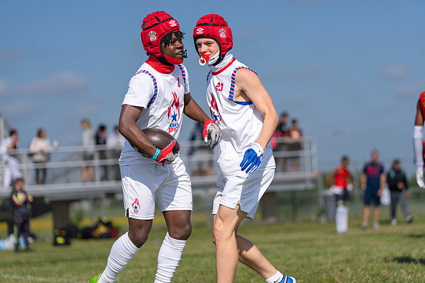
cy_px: 142
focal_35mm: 122
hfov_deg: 16.8
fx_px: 1441
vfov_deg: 11.2
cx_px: 212
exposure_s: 1/3200
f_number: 2.8
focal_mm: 122
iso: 100
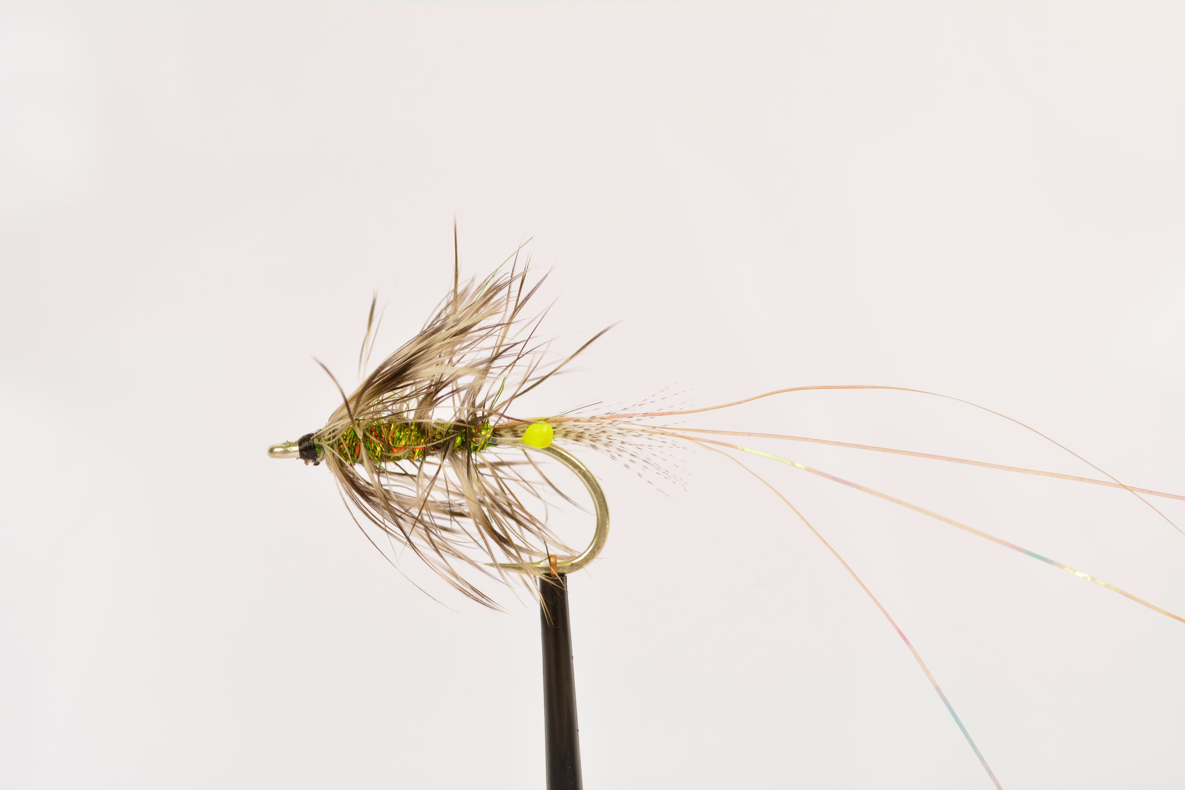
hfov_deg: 33.4
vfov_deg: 22.6
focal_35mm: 60
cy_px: 395
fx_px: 1975
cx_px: 592
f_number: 11
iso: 100
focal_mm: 40
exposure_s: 1/25
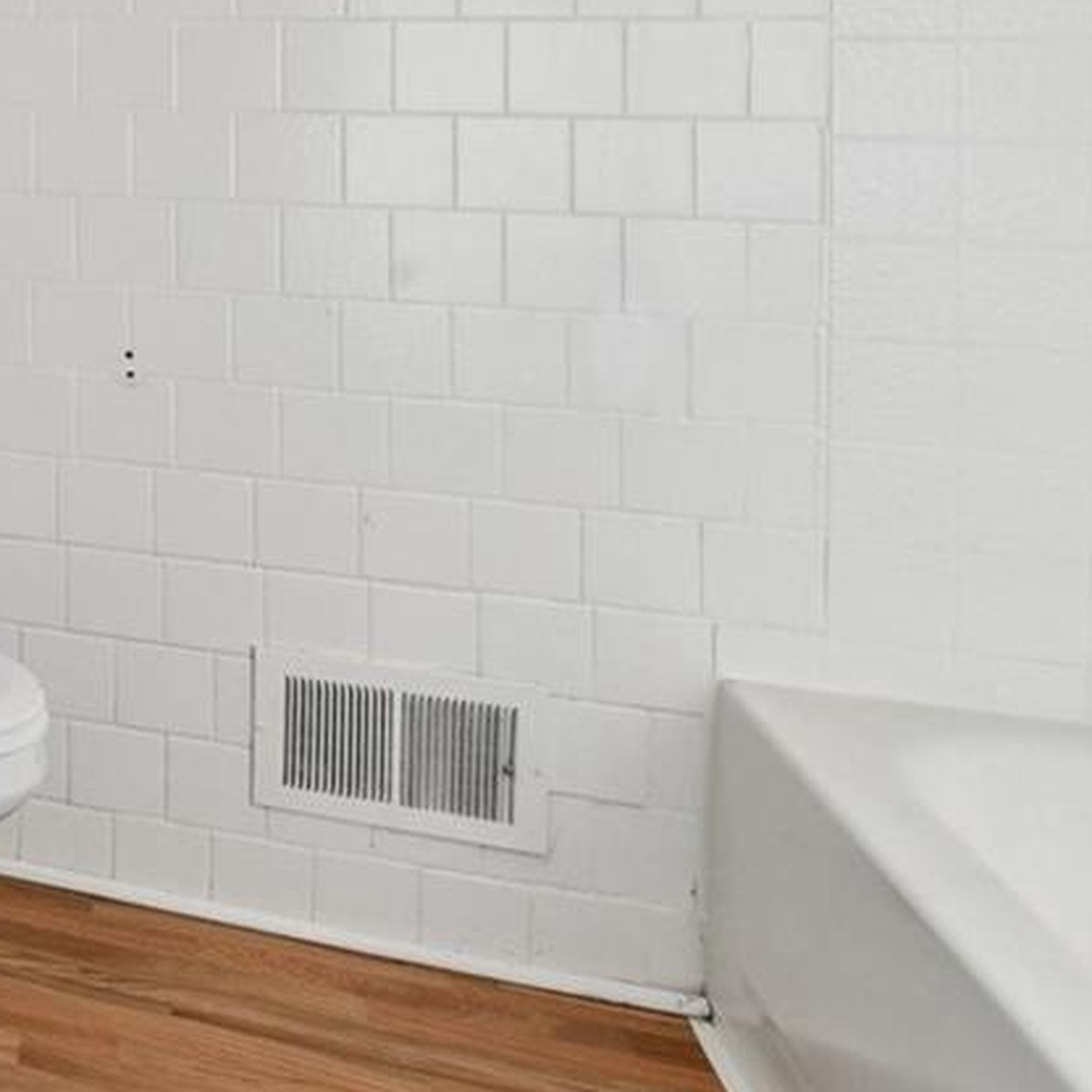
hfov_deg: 22.8
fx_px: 1749
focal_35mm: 49
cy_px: -21
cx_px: -788
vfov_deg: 31.8
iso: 400
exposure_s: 1/125
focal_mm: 15
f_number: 11
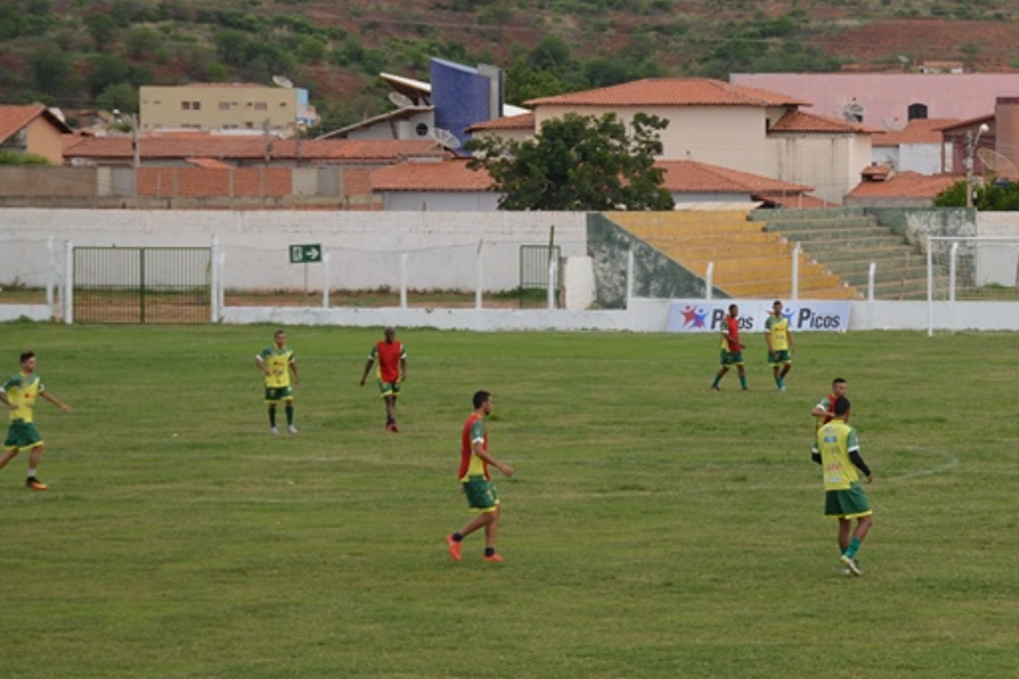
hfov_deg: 13.1
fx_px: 4414
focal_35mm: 156
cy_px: 312
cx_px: 919
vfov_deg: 8.8
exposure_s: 1/200
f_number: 6.3
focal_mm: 52
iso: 100
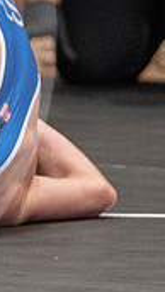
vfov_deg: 1.6
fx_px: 10588
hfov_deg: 0.9
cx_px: -252
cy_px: 395
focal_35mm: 1364
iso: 3200
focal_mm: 175
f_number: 2.8
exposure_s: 1/1000
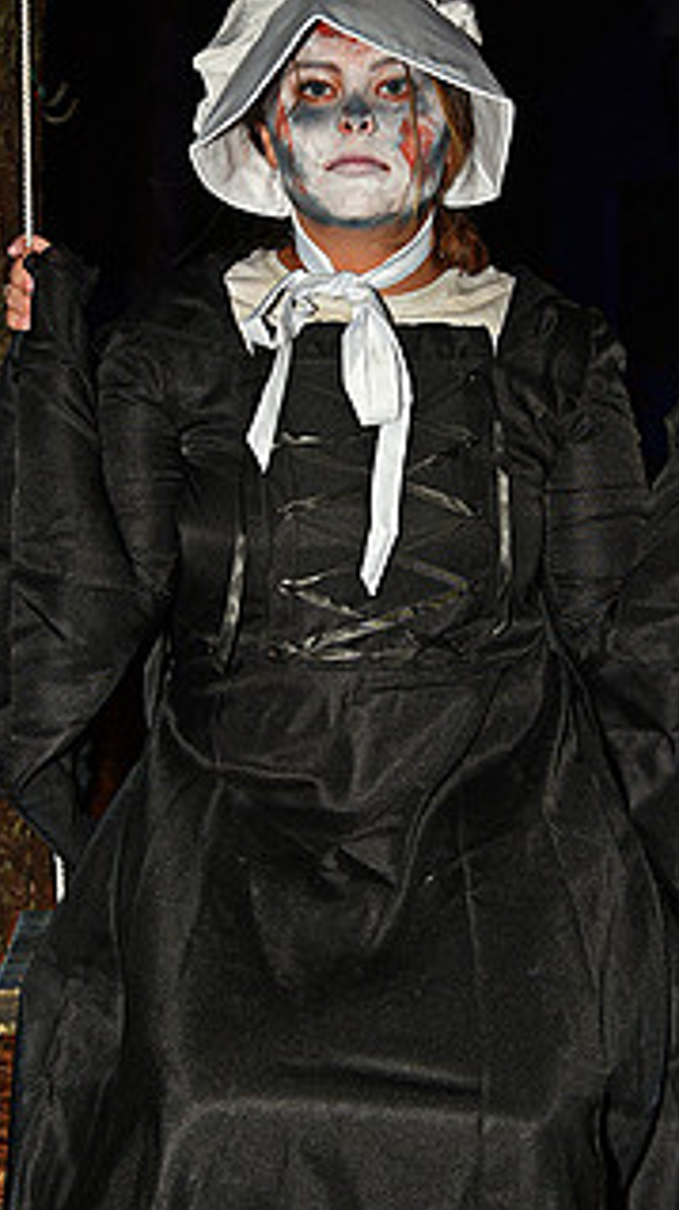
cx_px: 353
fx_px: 2181
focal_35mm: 68
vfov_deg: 31.0
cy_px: 611
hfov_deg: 17.7
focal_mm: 46
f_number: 5.6
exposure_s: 1/60
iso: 400
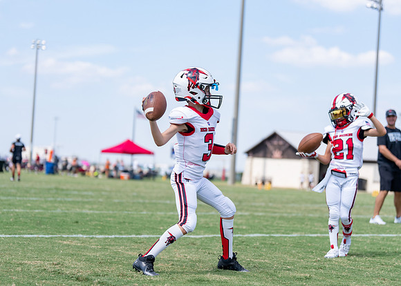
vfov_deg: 16.1
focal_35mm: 89
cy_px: 143
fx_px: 1011
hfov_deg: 22.4
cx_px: 200
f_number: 2.8
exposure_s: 1/2000
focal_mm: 84
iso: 200
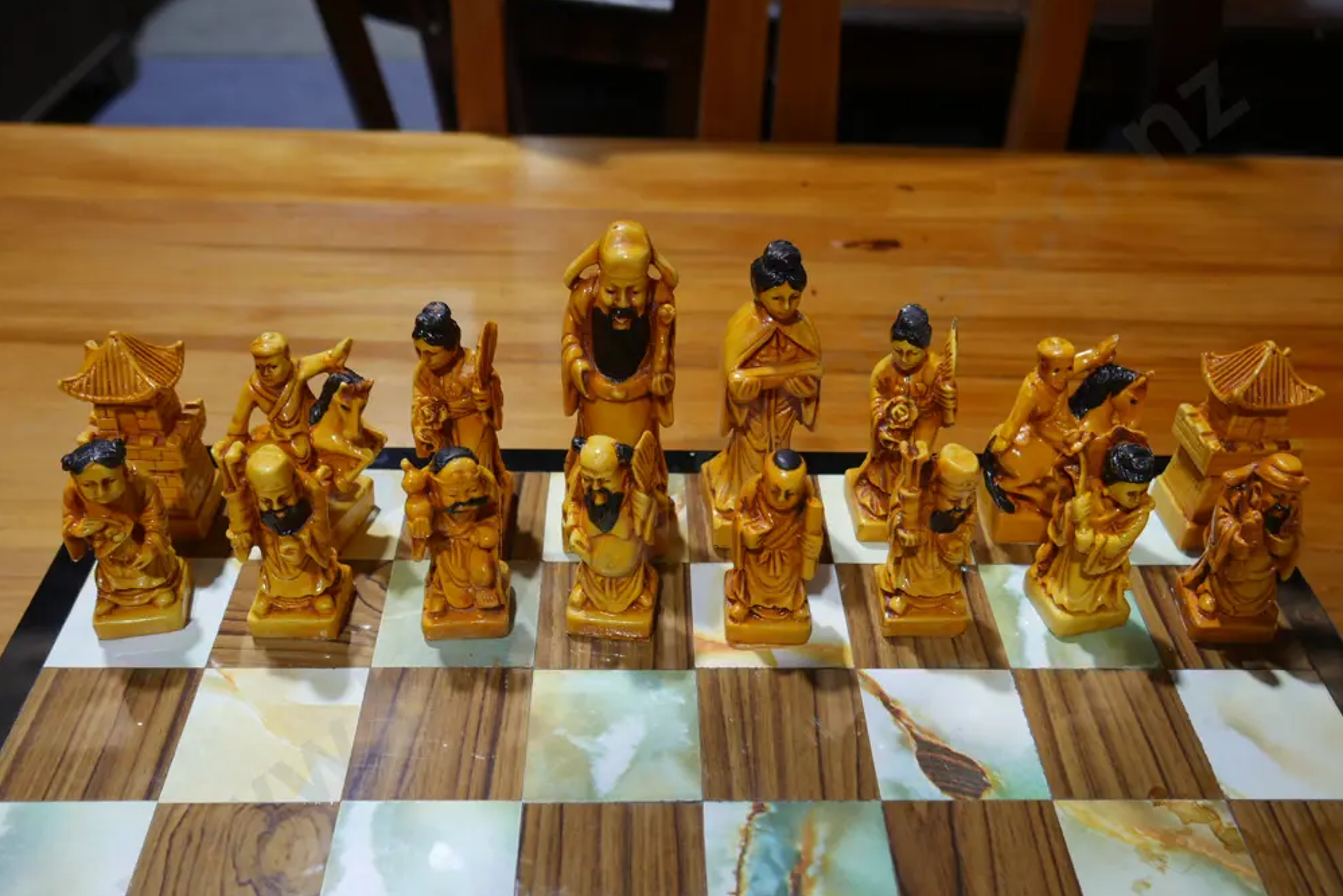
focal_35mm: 32
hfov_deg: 58.7
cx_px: 681
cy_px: 496
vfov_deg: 41.1
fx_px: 1194
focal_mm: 15
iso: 200
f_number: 3.6
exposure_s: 1/80
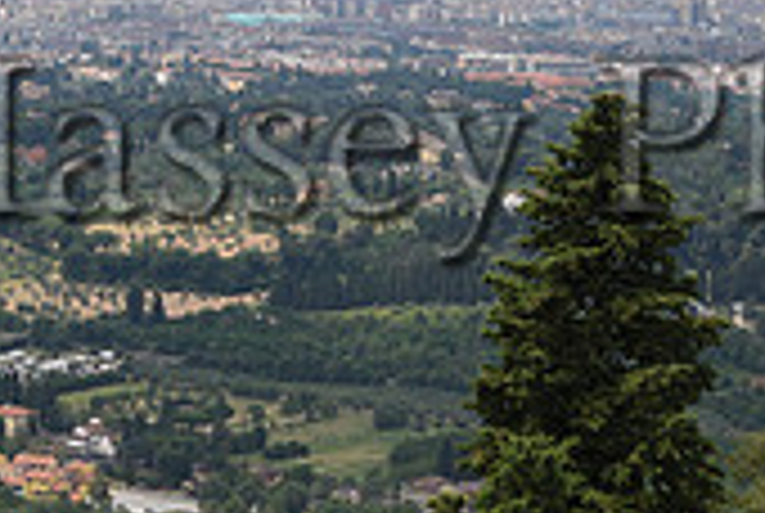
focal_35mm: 177
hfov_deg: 11.6
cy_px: 160
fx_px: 3768
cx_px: 598
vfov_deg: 7.8
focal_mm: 52
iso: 64
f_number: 10
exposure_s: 1/160
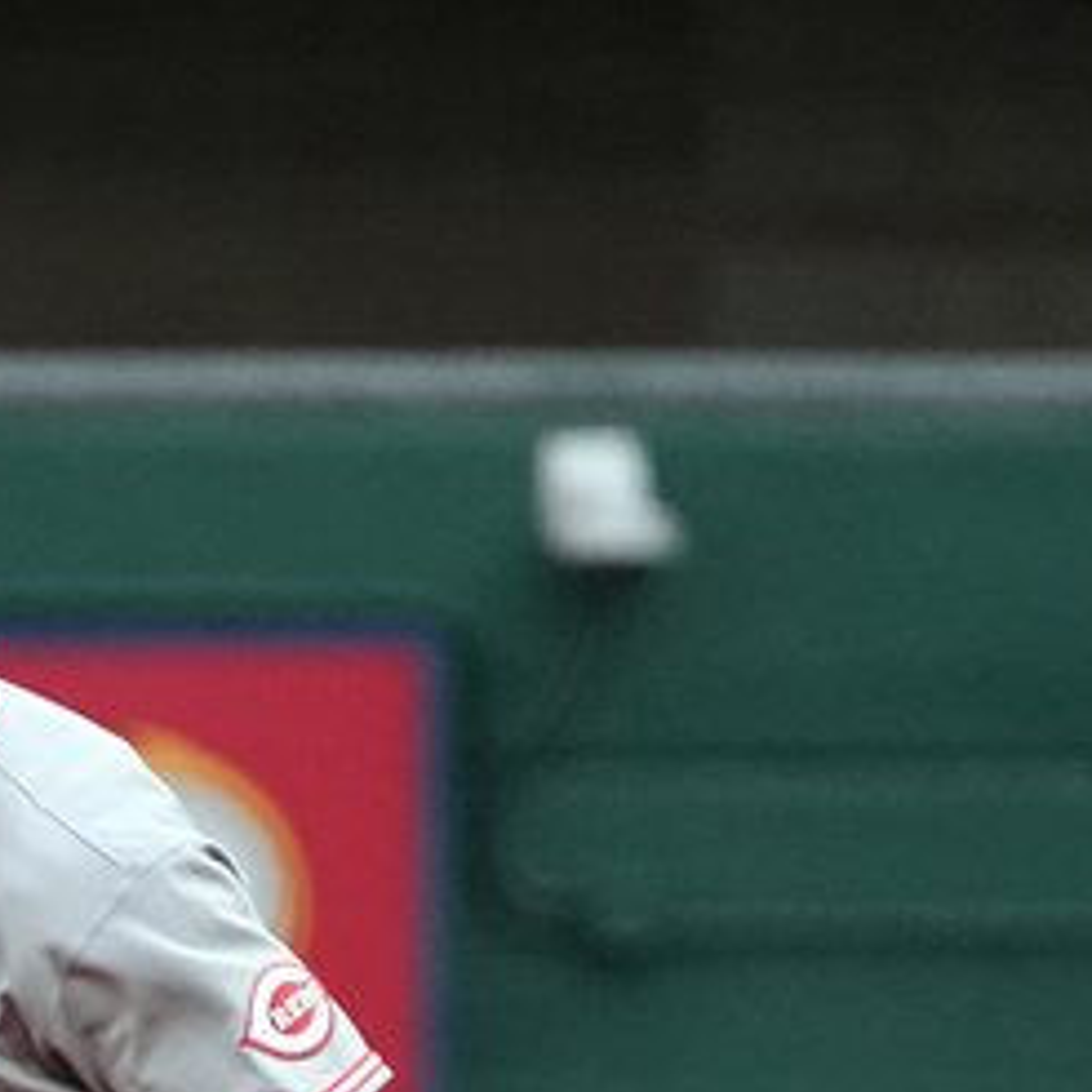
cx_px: 9
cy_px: 1505
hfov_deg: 1.2
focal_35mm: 1412
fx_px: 50395
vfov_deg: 1.2
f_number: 5.6
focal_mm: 400
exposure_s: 1/2000
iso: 4000
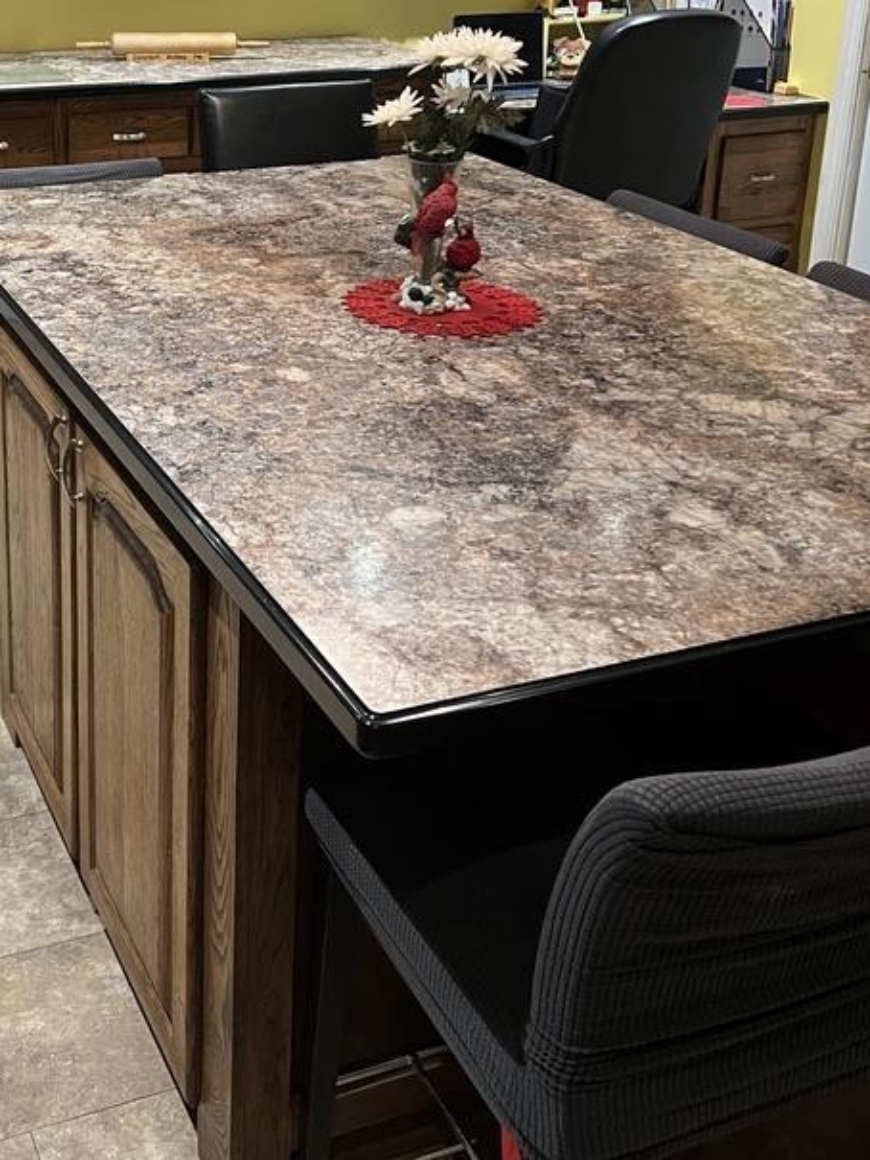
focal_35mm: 44
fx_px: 1474
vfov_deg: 41.5
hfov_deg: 31.9
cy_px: 272
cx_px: 151
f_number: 1.5
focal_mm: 5.7
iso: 250
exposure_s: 1/60
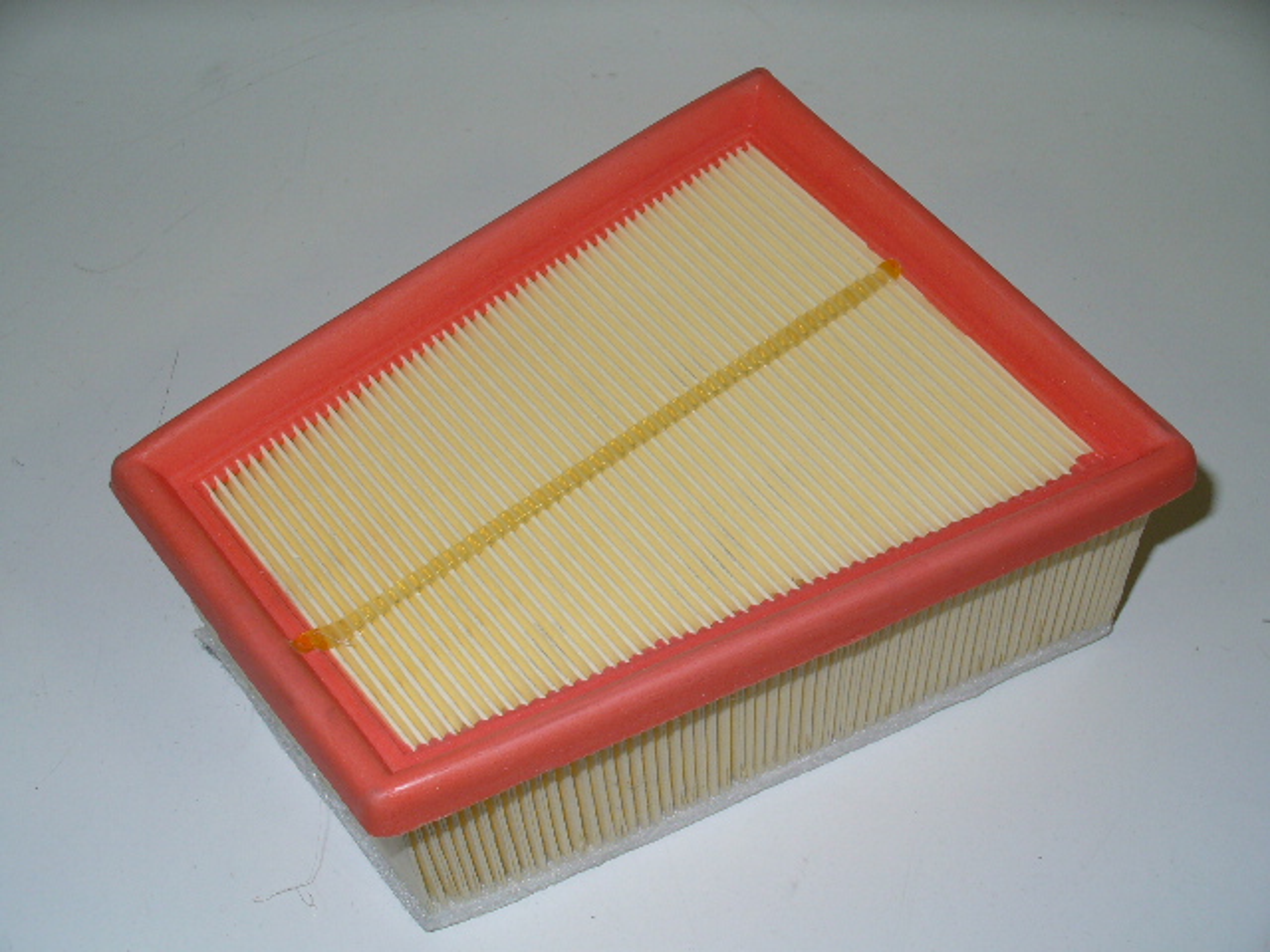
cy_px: 476
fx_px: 1761
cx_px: 635
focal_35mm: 48
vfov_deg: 30.3
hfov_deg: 39.7
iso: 64
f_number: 3
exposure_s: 1/60
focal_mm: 7.9
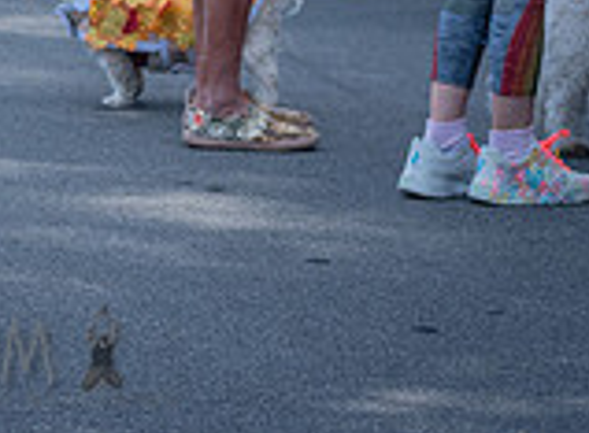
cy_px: -314
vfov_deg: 3.6
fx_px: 6878
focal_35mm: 407
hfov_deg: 4.9
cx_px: -323
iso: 1000
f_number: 4
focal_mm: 100
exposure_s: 1/1250
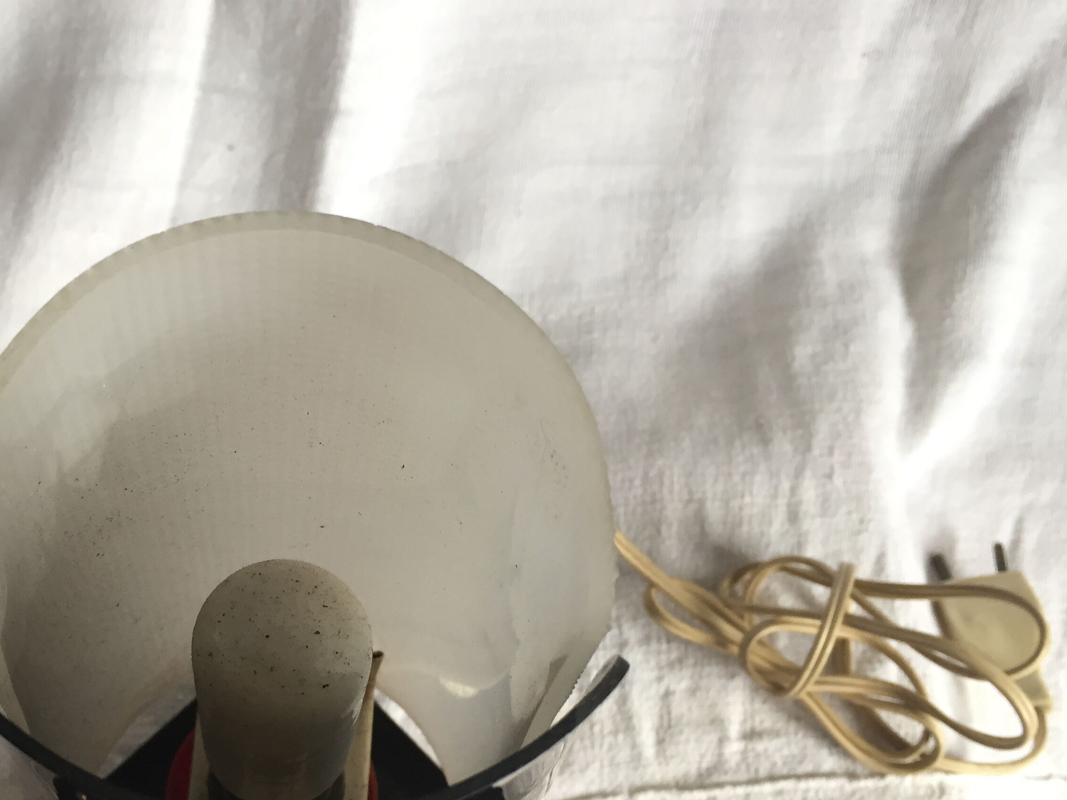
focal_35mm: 42
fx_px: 1294
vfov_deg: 33.9
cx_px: 370
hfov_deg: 44.3
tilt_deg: -71.4
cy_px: 558
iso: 40
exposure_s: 1/33
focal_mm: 4.15
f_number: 2.2
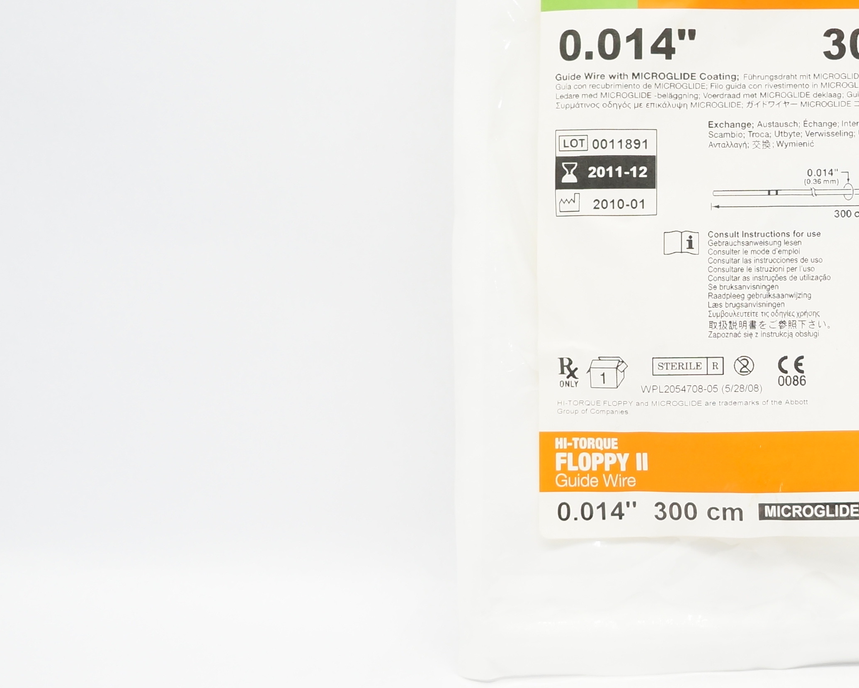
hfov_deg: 28.9
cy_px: 220
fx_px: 1526
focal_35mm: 60
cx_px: 909
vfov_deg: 25.2
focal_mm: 18
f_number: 4
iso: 400
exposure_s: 1/60
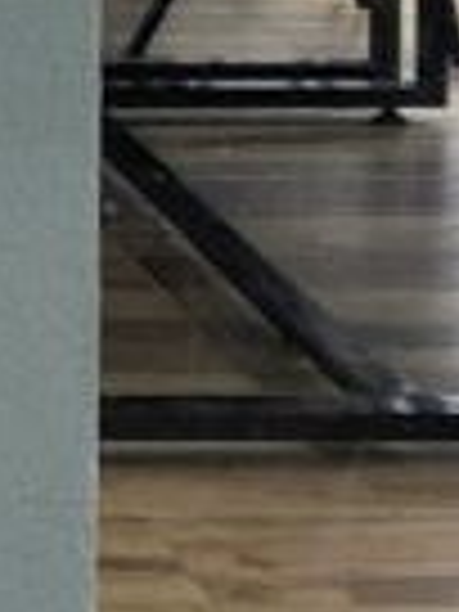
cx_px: -860
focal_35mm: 191
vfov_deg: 9.9
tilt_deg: -2.2
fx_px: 3377
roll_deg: +0.4
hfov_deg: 7.0
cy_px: -400
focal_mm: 4.25
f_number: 1.8
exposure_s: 1/100
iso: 100
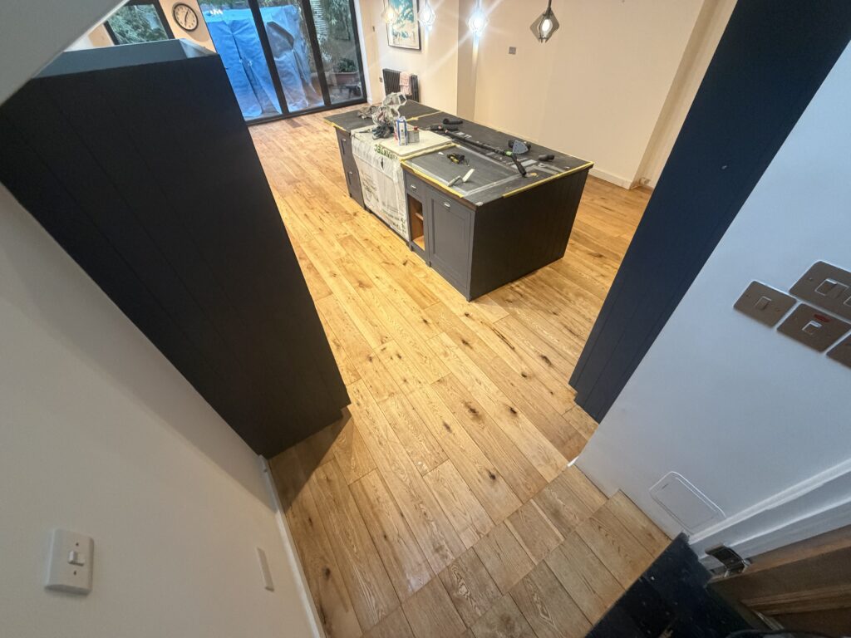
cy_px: 319
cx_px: 426
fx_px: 344
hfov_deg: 102.1
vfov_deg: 85.7
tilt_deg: -45.4
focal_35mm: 14
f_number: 2.2
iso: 400
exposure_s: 1/50
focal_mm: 2.22
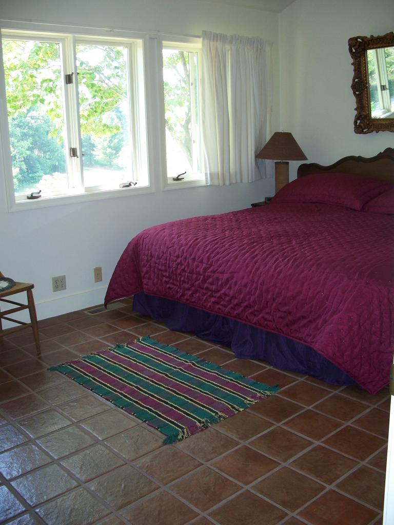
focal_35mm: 37
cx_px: 197
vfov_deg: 50.1
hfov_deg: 38.7
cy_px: 262
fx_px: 562
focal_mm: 7.8
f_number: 2.8
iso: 125
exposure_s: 1/60
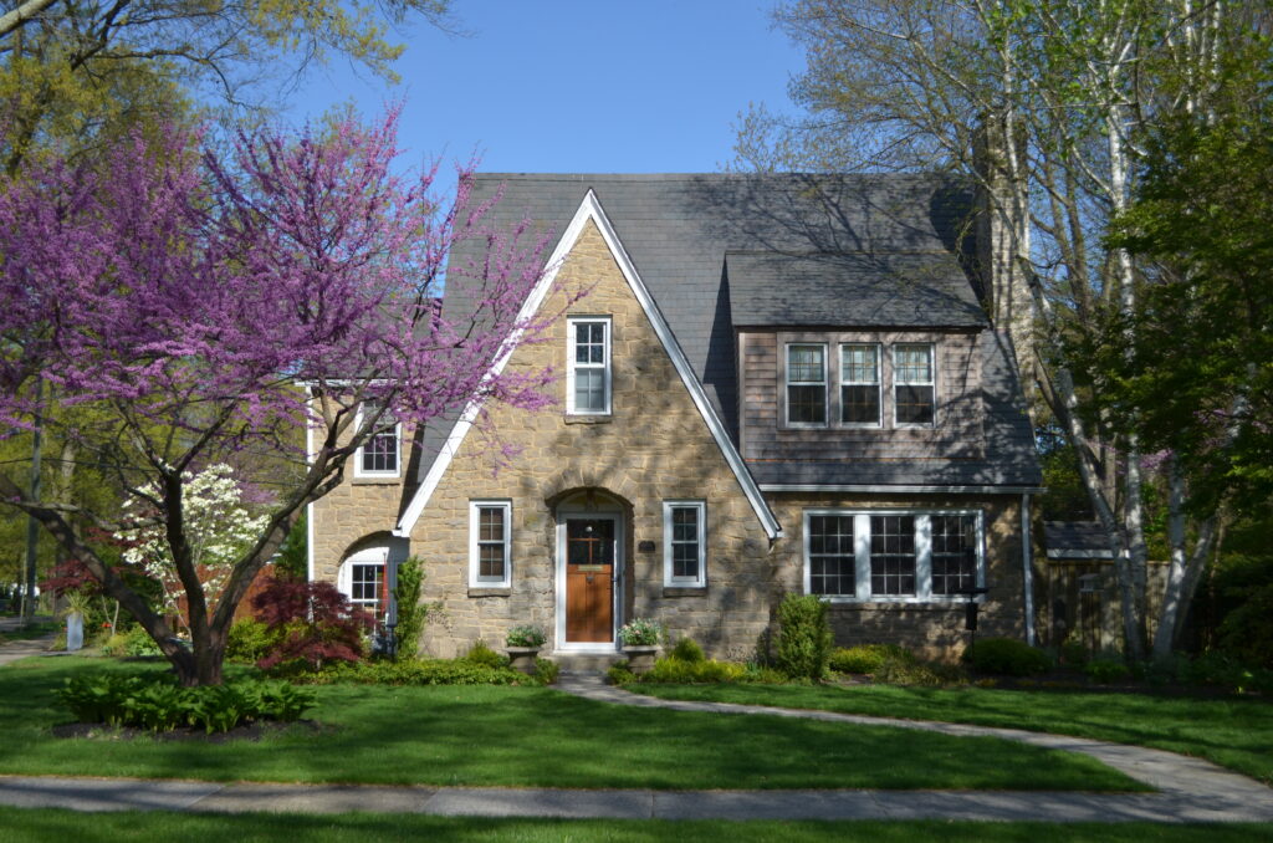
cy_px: 422
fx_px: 1482
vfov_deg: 31.7
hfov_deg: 46.5
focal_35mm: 42
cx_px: 636
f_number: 4.5
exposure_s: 1/1600
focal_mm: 28
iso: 200
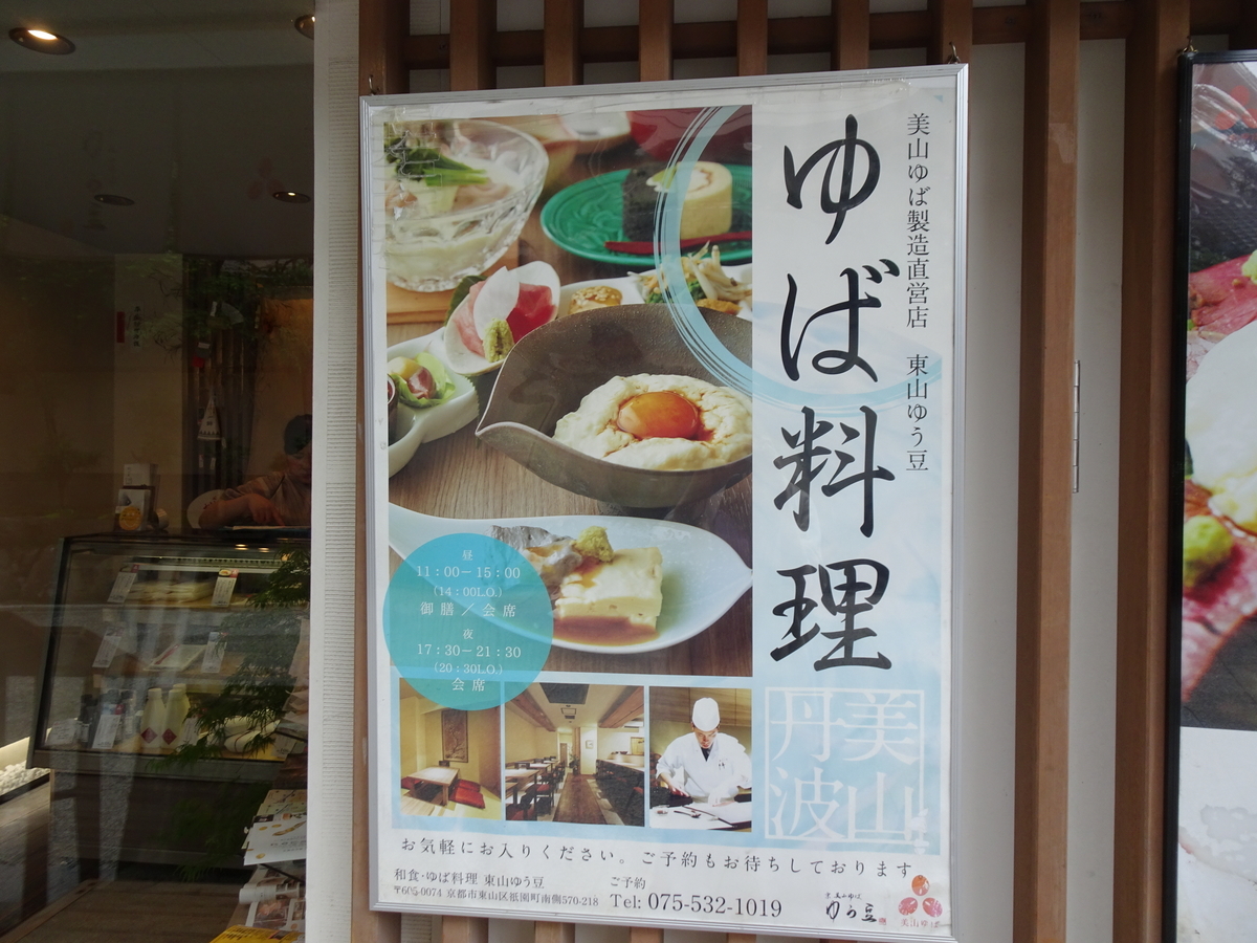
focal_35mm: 24
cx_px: 628
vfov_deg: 56.8
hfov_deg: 71.6
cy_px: 472
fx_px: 872
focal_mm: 4.1
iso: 80
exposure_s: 1/100
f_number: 3.5
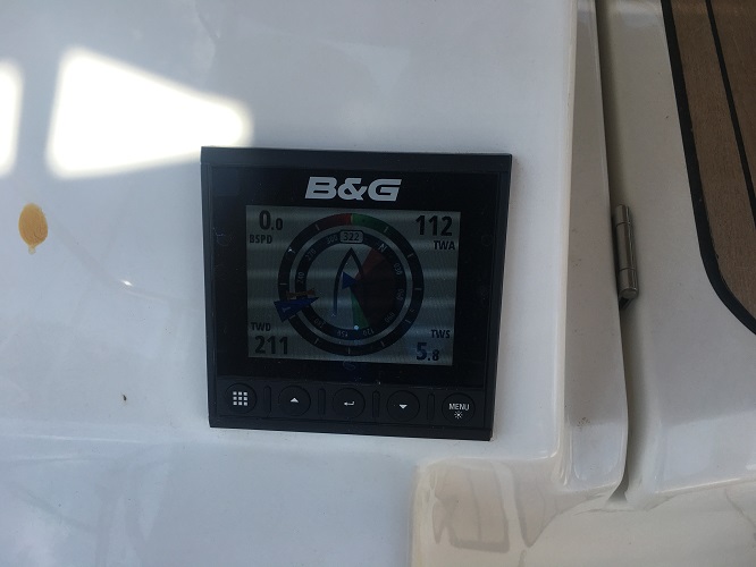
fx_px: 634
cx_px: 378
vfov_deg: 48.3
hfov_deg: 61.6
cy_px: 284
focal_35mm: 29
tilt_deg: -56.7
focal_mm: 4.15
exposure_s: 1/845
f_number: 2.2
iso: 25
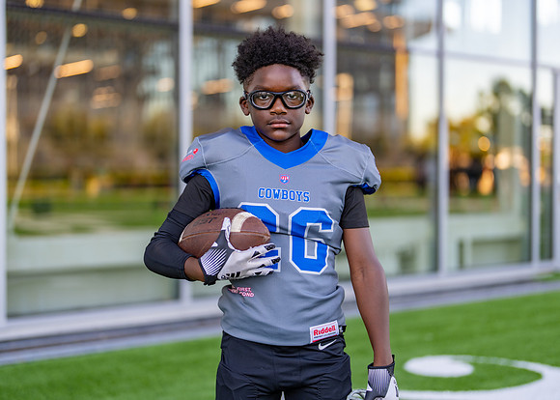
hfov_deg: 34.3
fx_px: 908
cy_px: 187
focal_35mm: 57
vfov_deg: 24.8
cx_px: 281
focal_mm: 50
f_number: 1.2
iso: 100
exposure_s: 1/500
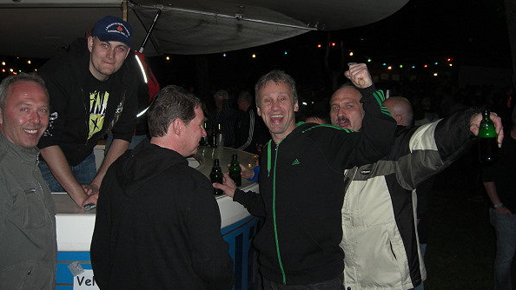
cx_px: 260
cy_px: 100
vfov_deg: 28.2
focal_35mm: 42
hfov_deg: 48.4
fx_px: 575
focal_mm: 7.9
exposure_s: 1/60
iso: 200
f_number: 2.8
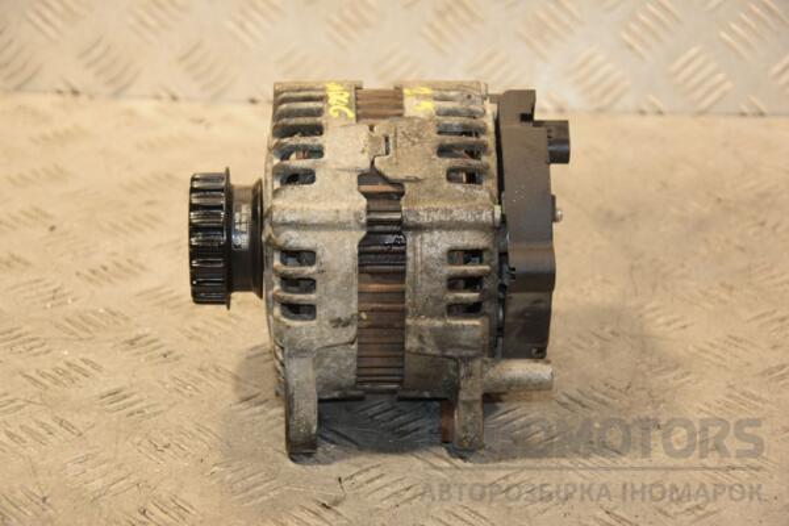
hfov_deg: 19.5
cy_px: 263
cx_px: 394
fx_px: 2301
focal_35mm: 105
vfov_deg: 13.0
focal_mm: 70
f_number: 5.3
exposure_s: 1/160
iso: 800
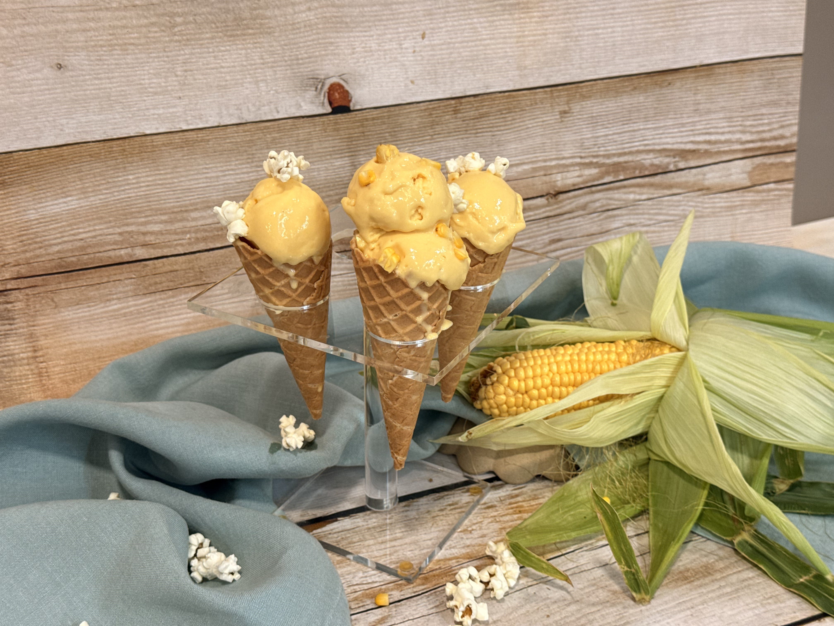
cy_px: 313
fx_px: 1156
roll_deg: +0.3
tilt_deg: -27.0
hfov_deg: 39.7
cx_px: 417
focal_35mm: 48
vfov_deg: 30.3
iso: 64
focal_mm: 6.76
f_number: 1.78
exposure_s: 1/50
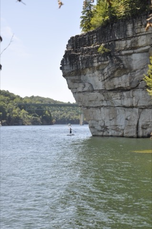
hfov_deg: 18.9
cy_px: 114
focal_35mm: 72
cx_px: 76
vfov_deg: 28.1
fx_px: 457
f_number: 8
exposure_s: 1/250
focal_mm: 48
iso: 200
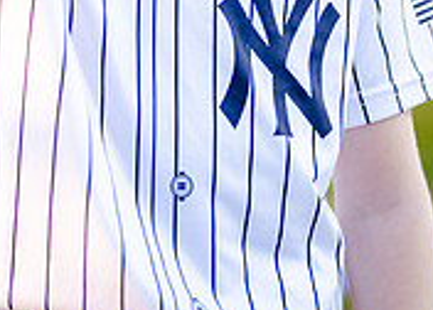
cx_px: 167
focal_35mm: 198
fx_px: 2437
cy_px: -227
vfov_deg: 7.1
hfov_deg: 10.2
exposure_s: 1/1250
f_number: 1.2
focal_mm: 50
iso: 250
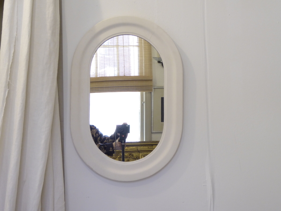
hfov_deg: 35.5
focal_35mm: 54
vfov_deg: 27.0
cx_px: 140
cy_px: 106
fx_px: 438
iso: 400
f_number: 4.1
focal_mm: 9.6
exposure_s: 1/20
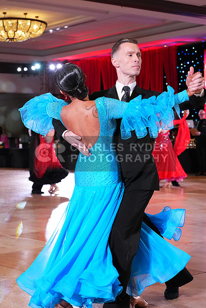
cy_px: 154
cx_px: 103
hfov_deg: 19.5
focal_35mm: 70
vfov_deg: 28.8
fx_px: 600
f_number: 5.6
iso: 8000
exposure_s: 1/400
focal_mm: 70
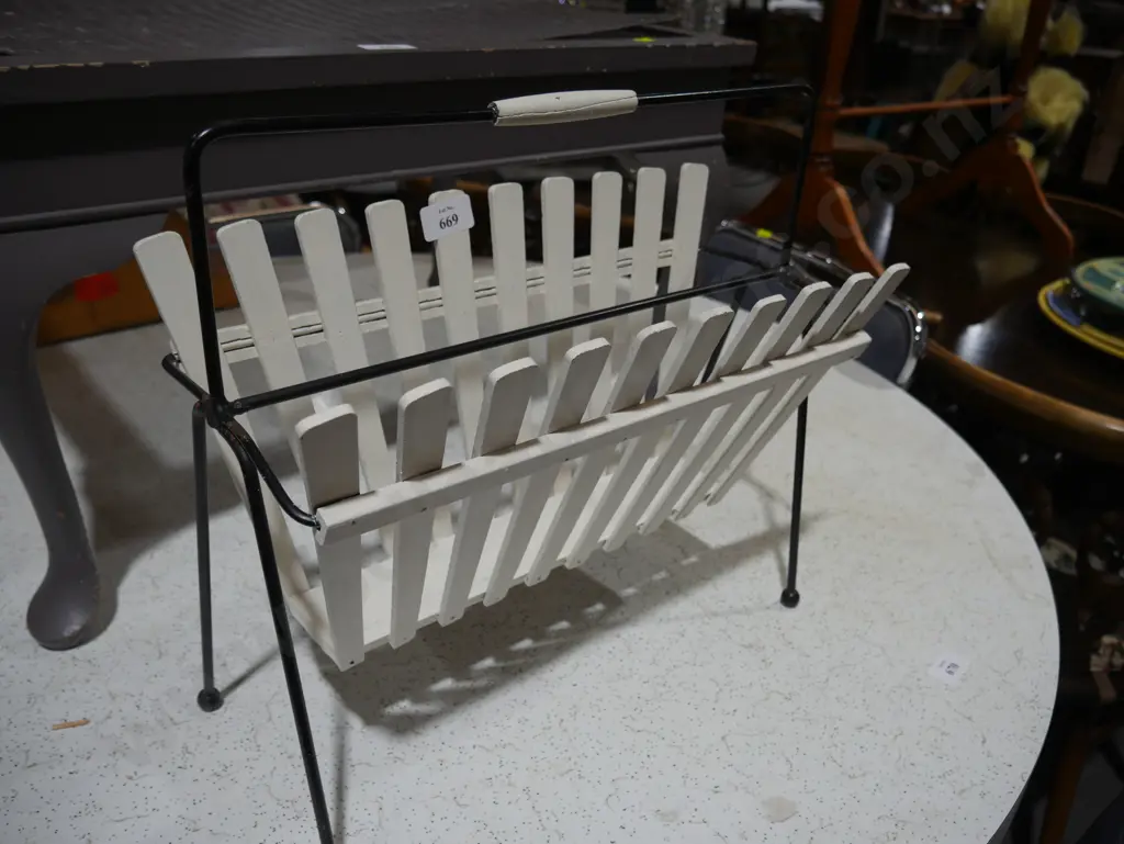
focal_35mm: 28
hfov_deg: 63.4
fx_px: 910
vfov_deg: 49.8
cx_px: 562
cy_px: 422
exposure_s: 1/125
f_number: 3.5
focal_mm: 14
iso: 200
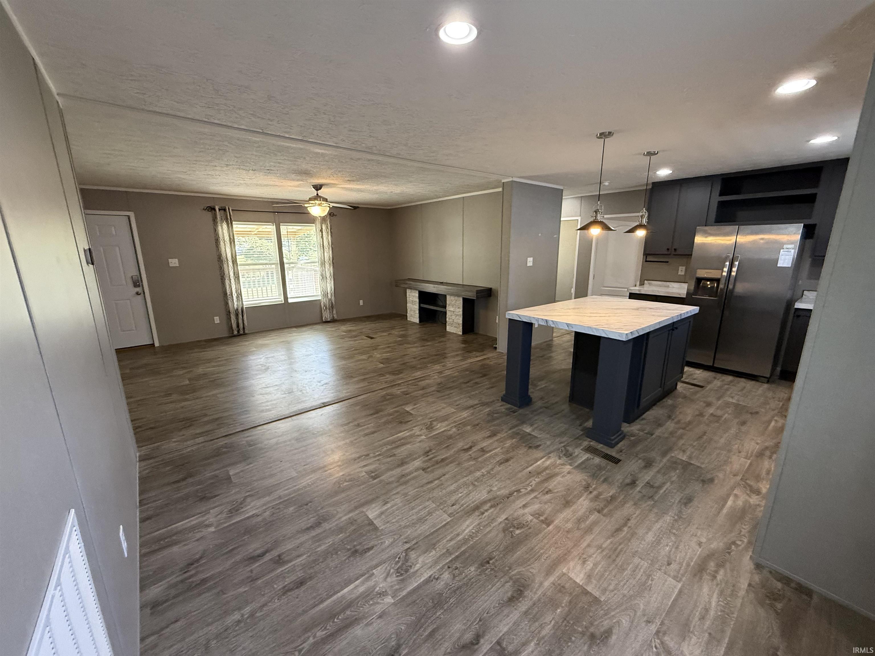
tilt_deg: -12.7
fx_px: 354
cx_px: 438
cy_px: 328
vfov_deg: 85.7
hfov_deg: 102.1
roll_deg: +0.6
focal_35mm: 14
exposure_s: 1/120
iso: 500
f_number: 2.2
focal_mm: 2.22
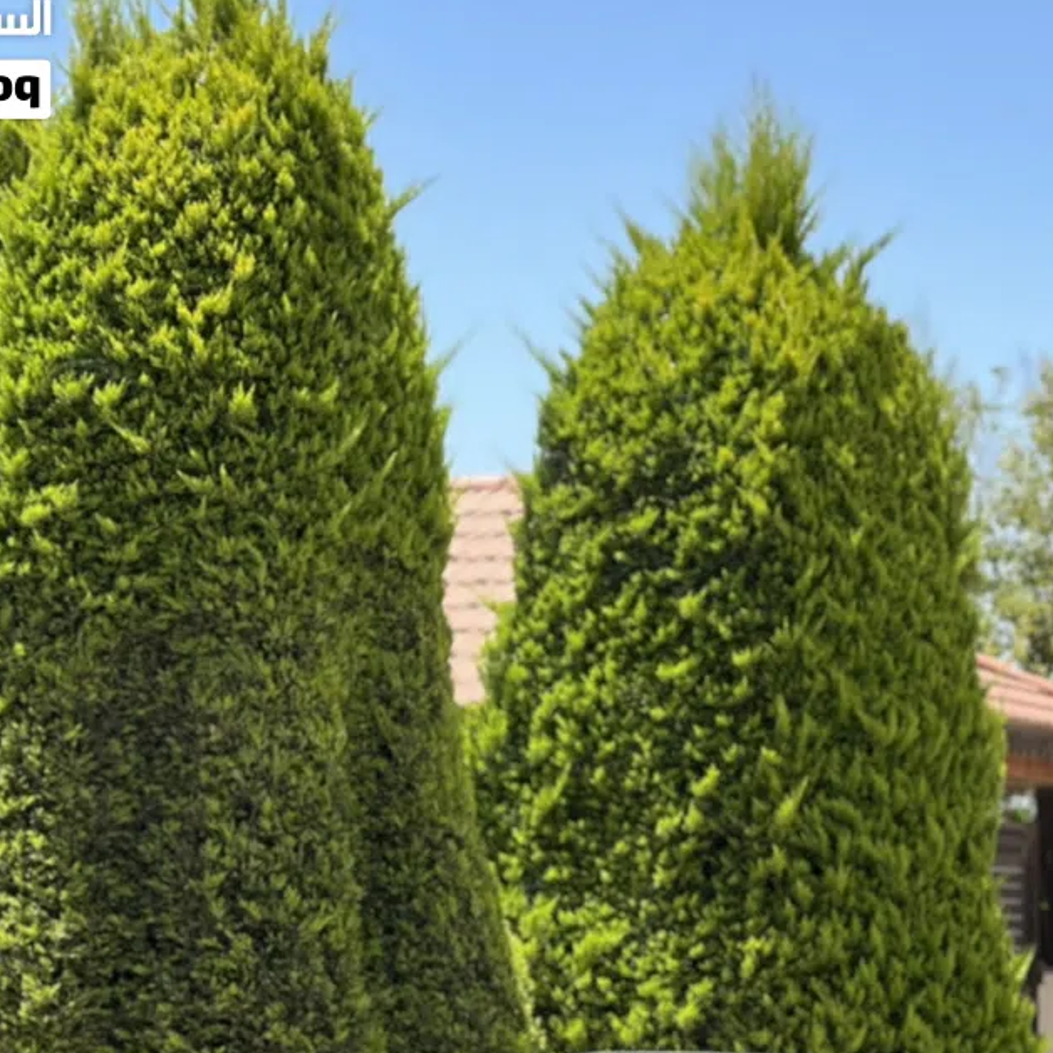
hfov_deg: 11.8
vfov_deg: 11.7
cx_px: 625
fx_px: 5094
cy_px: 1102
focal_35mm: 148
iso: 25
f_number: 2.8
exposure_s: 1/217
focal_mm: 9
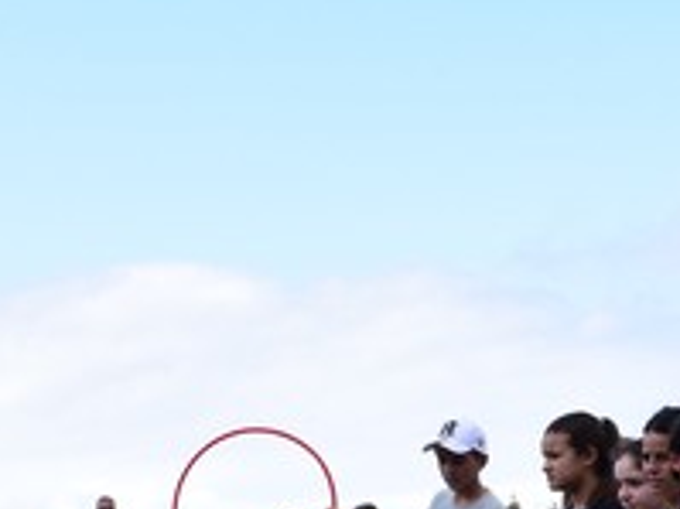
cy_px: 678
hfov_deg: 11.5
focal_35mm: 170
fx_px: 3347
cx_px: 683
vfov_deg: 8.6
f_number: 9
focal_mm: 23
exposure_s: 1/1250
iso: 800
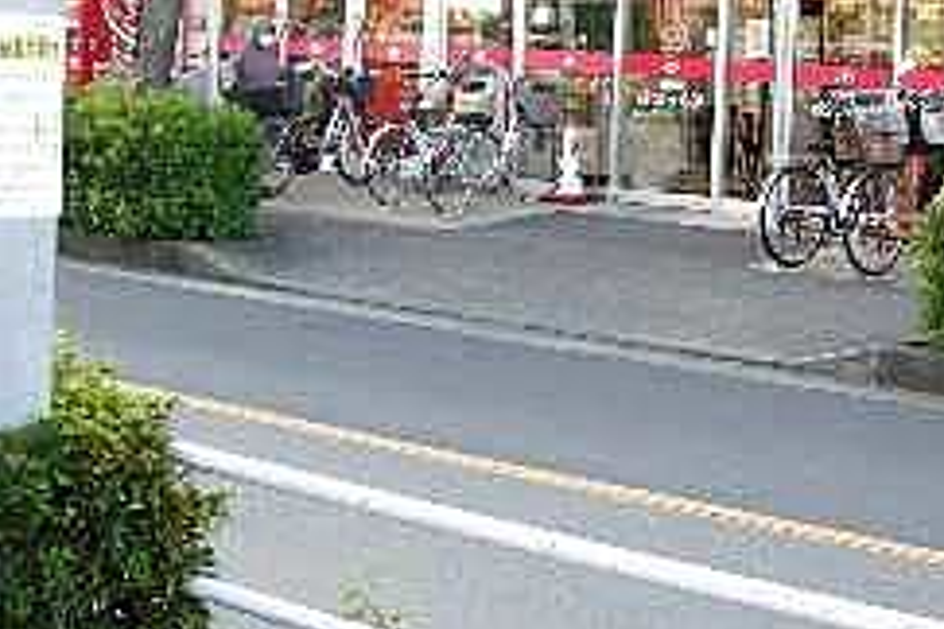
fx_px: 2517
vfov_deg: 14.0
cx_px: 524
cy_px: -12
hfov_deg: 21.2
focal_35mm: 96
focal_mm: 5.7
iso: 85
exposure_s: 1/59.7
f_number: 2.8
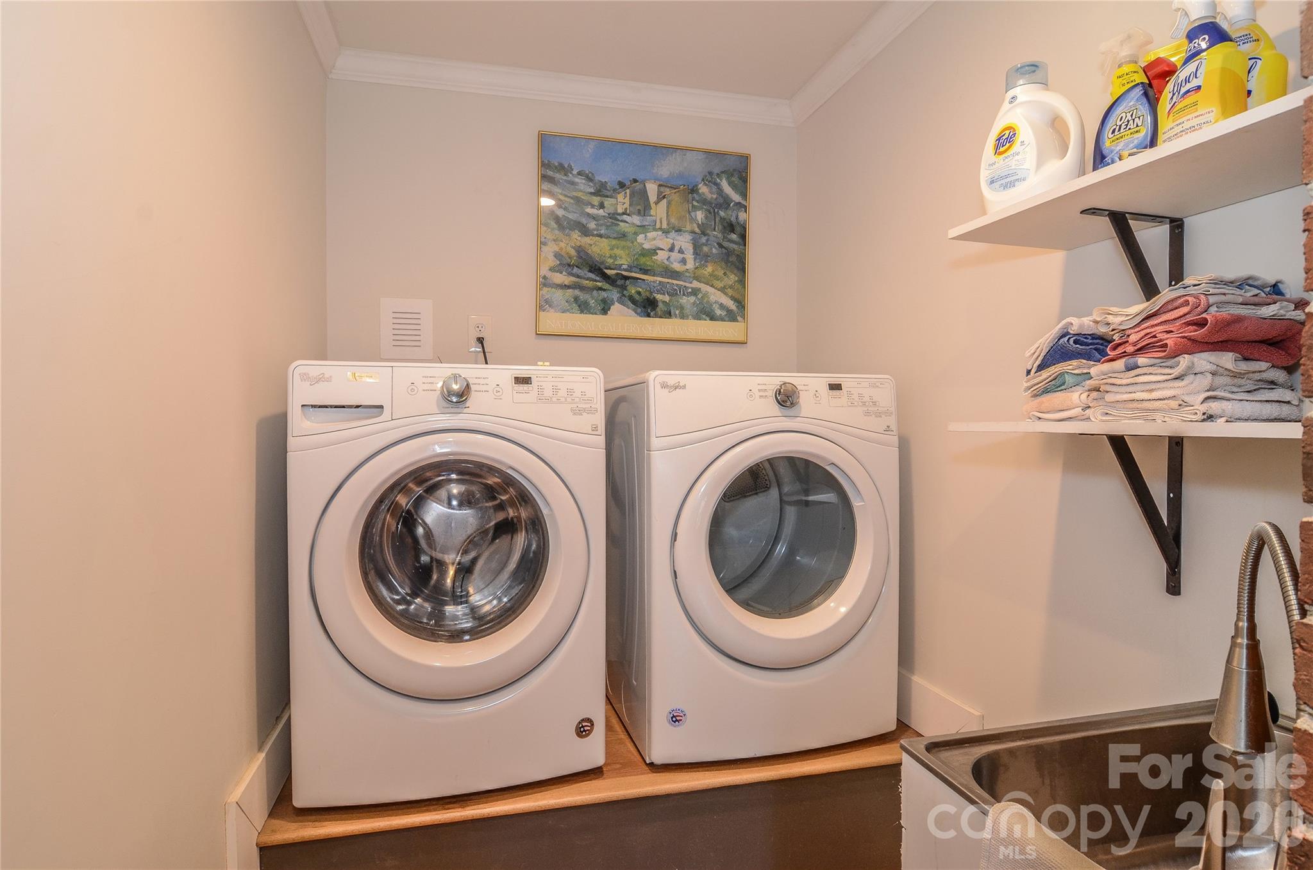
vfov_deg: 67.1
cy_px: 435
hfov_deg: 90.1
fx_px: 655
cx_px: 656
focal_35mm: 18
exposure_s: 1/6
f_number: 8
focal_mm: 12
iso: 400
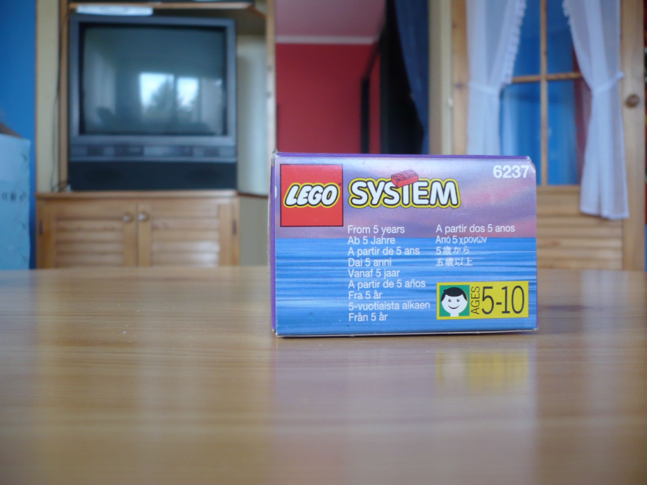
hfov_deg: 52.6
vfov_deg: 40.7
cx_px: 324
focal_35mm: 35
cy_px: 242
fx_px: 654
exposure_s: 1/25
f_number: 2.8
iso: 100
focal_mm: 5.8
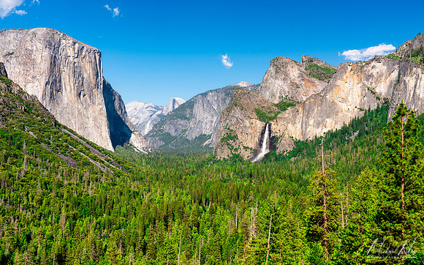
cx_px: 212
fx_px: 447
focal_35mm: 39
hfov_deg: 50.7
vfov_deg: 32.9
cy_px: 141
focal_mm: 38
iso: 64
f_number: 11
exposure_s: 1/50
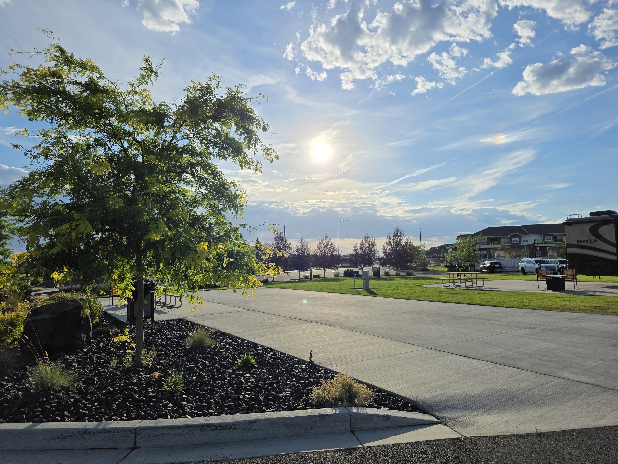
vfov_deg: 58.9
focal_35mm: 23
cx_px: 309
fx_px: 411
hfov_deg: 73.9
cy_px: 232
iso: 32
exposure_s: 1/7944
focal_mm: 6.25
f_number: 1.7
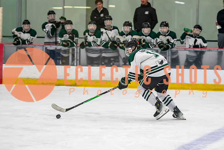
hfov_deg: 11.4
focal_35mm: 181
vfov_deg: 7.6
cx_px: 140
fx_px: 1125
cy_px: 76
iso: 2000
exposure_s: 1/640
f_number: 3.2
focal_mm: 116
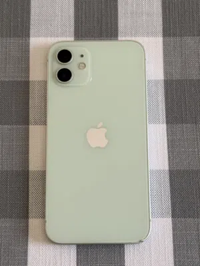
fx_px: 370
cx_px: 100
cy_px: 133
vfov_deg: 39.7
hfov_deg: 30.3
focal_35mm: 48
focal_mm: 6.76
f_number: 1.78
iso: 100
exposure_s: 1/121
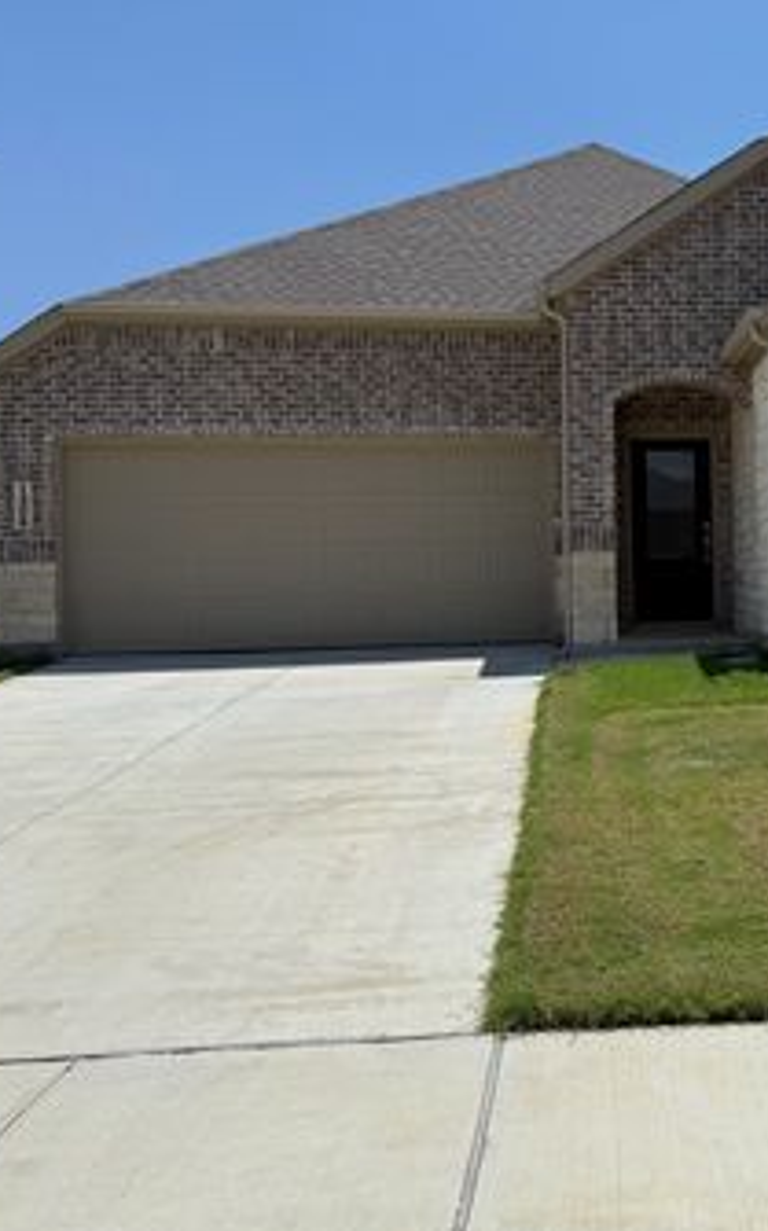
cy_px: 564
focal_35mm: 38
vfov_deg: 51.5
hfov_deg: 31.3
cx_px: 746
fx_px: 1274
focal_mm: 6.76
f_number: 1.78
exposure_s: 1/9091
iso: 80
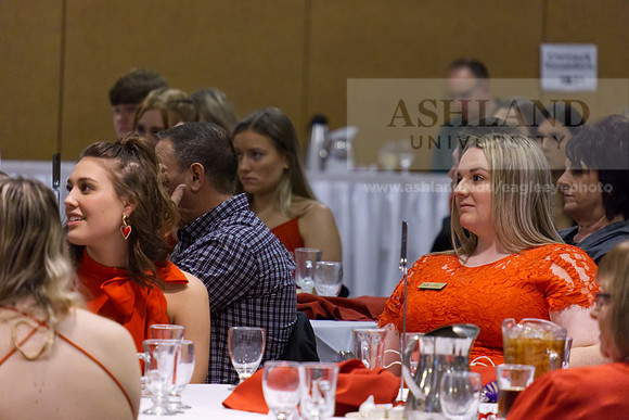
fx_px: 5243
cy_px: 210
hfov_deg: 6.9
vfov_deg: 4.6
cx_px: 314
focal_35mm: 300
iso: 3200
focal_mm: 200
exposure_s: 1/250
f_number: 4.8
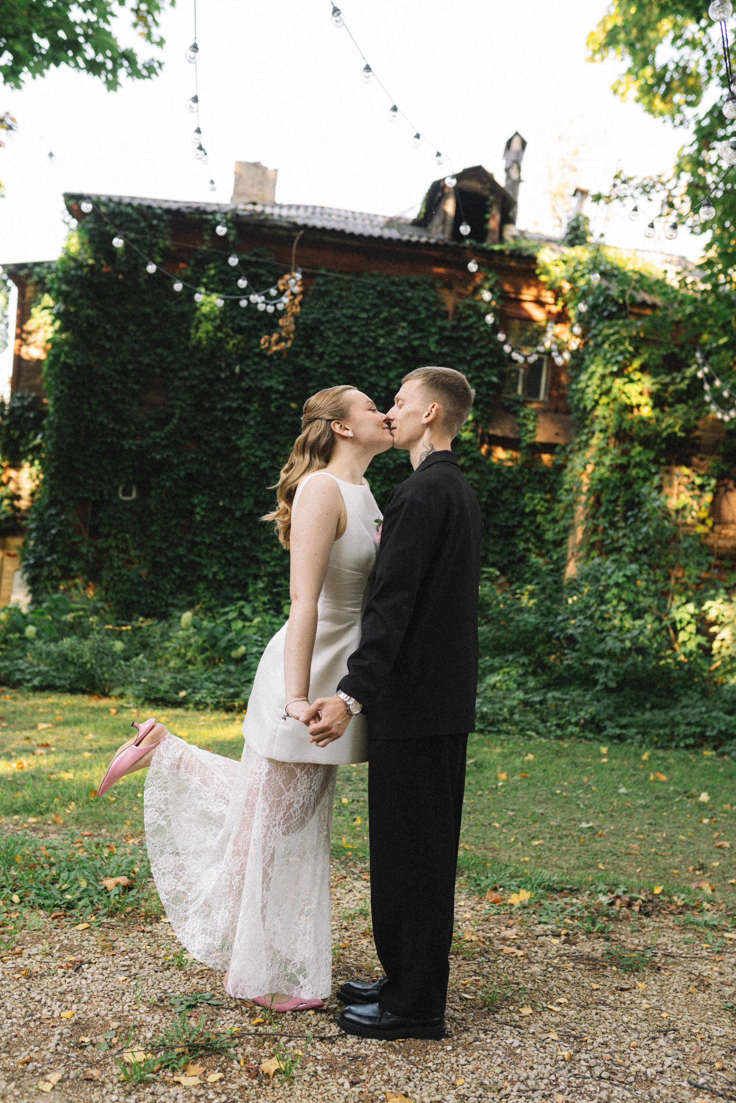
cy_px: 552
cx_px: 368
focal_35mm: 35
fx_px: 1073
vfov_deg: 54.4
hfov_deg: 37.9
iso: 400
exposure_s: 1/200
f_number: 2.5
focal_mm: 35
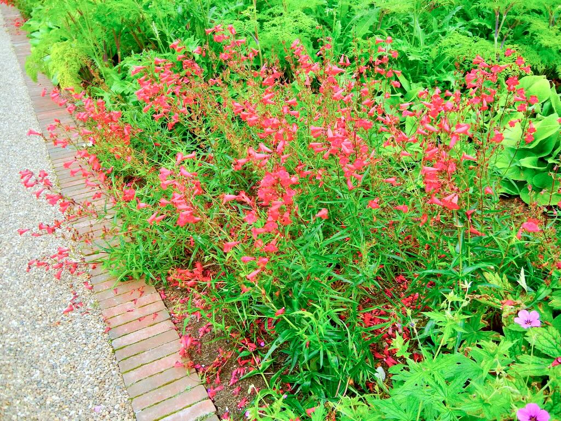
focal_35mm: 30
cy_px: 210
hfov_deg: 60.0
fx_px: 486
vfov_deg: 46.8
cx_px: 280
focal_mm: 5.4
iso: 160
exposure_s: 1/157
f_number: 3.5
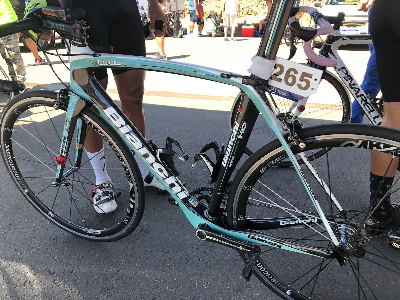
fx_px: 324
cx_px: 200
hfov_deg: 63.4
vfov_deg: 49.7
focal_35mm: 28
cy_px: 150
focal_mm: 3.99
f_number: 1.8
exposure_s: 1/100
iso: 32
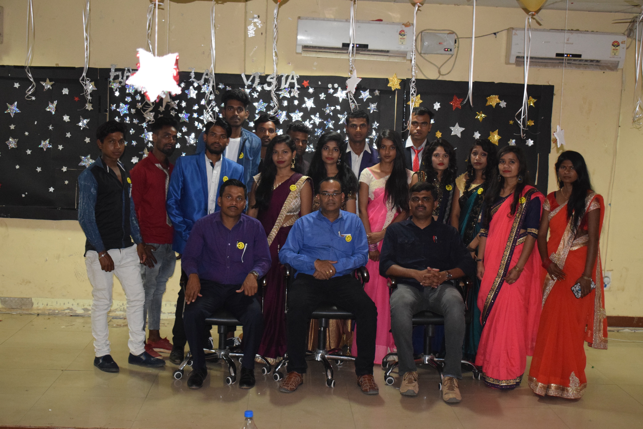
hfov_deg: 36.9
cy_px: 214
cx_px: 322
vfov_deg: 25.1
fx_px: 964
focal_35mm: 54
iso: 3200
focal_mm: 36
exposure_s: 1/60
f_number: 4.8
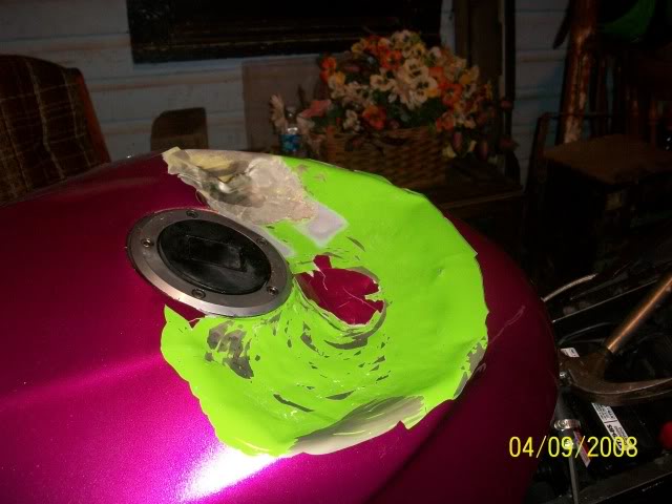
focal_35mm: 32
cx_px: 336
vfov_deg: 44.2
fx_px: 621
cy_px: 252
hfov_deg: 56.8
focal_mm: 5.7
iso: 160
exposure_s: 1/30
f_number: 2.9
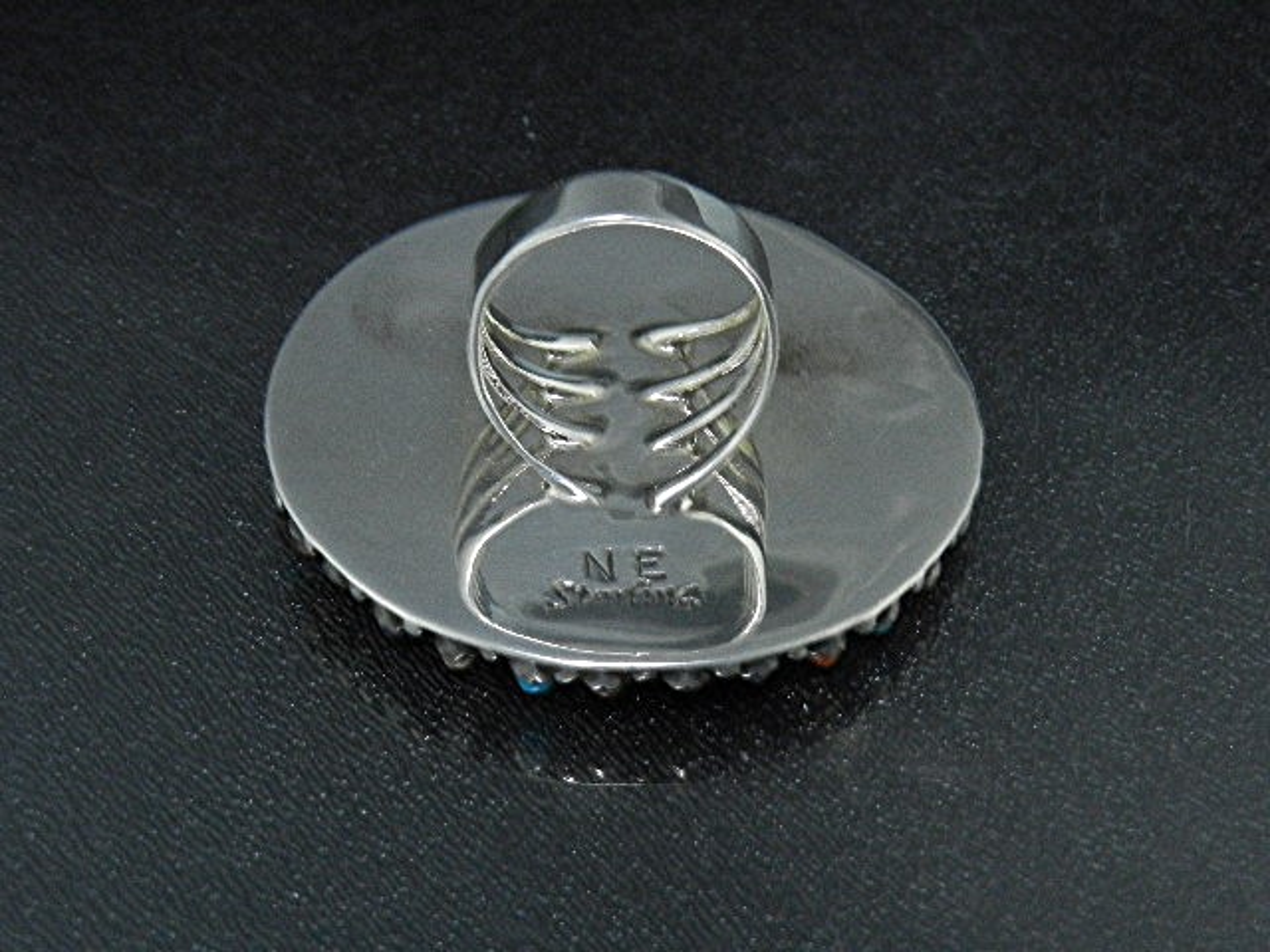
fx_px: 2495
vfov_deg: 21.6
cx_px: 635
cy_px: 476
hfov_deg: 28.6
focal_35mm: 68
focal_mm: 12.2
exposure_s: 1/30
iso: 800
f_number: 8.2
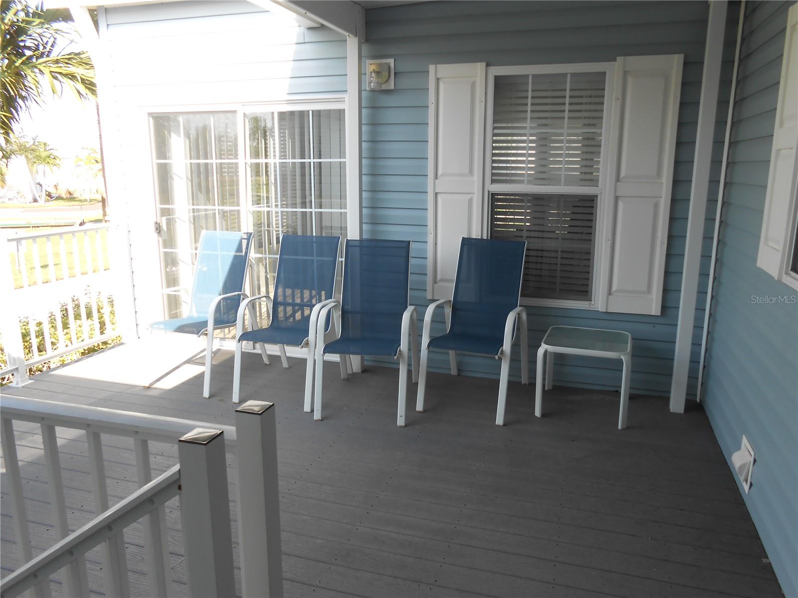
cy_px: 299
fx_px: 599
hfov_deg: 67.3
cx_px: 399
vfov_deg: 53.1
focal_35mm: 26
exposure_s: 1/125
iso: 80
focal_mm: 4.6
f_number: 3.5
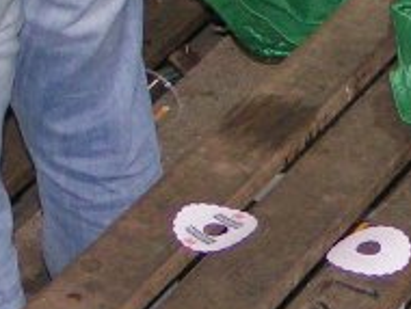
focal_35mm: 240
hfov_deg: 8.1
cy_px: 48
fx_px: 2853
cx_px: 513
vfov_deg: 6.2
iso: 200
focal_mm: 8.7
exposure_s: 1/60
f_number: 3.2
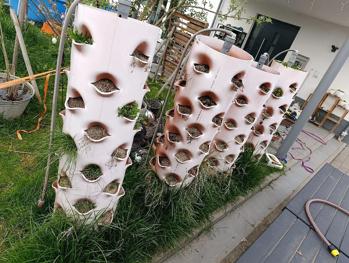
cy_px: 132
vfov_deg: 59.0
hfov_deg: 73.8
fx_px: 232
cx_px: 174
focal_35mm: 23
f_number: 1.65
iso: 173
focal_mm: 6.11
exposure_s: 1/101
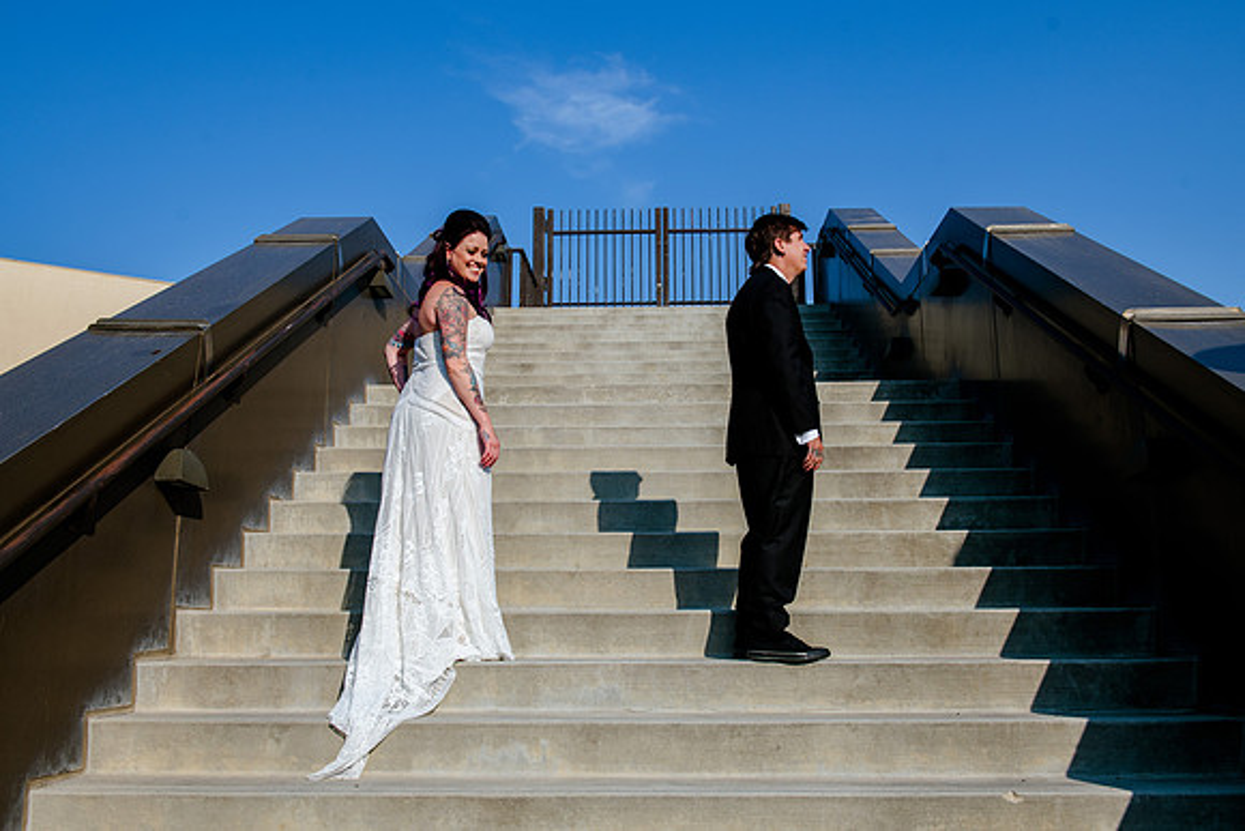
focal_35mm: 34
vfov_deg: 39.1
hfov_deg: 56.1
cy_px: 392
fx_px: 1169
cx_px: 622
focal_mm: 32
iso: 160
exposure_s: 1/640
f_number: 6.3
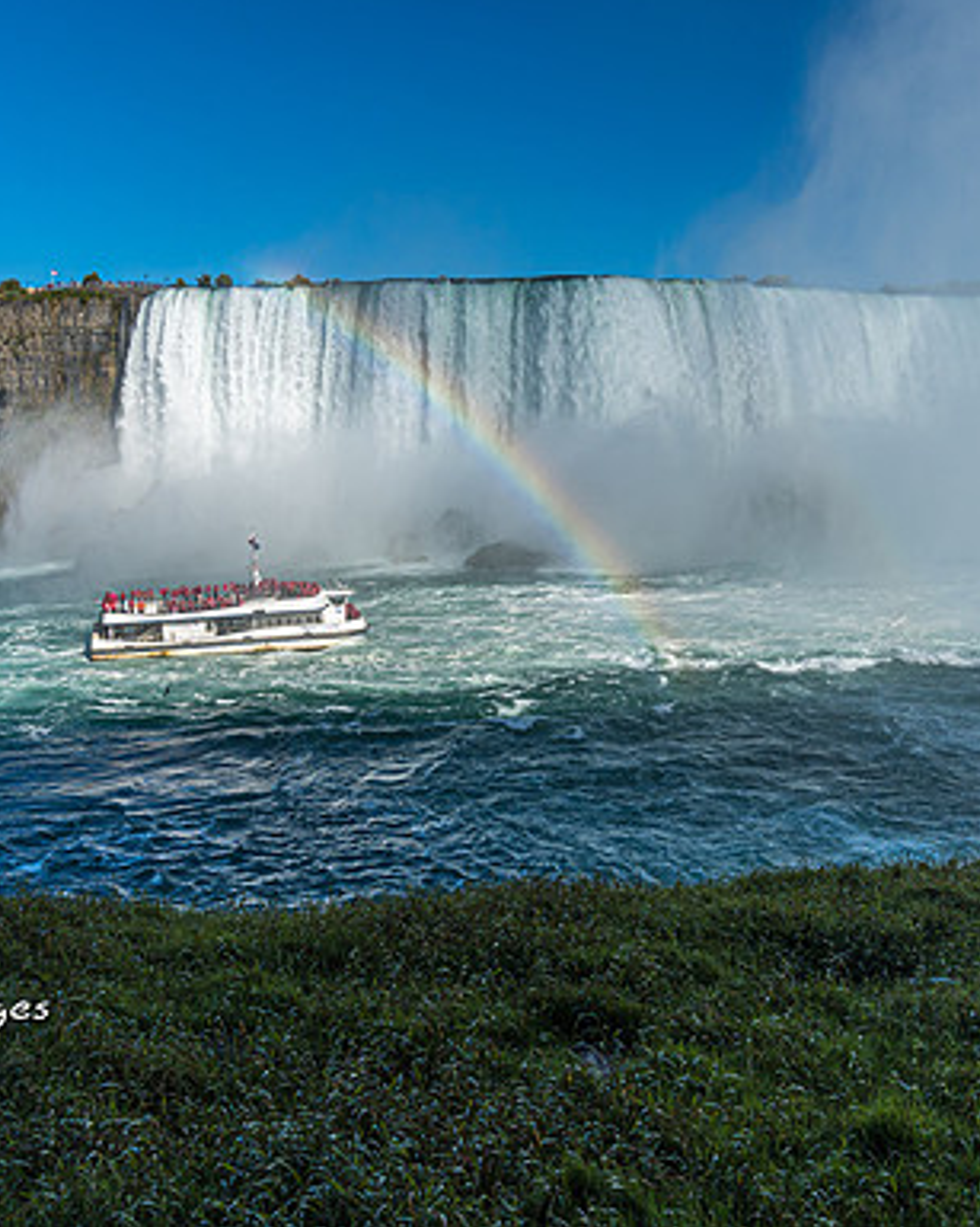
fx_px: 1233
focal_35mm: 34
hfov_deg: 43.3
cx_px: 456
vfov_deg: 52.9
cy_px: 612
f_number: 5.6
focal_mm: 16
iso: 100
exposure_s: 1/1000
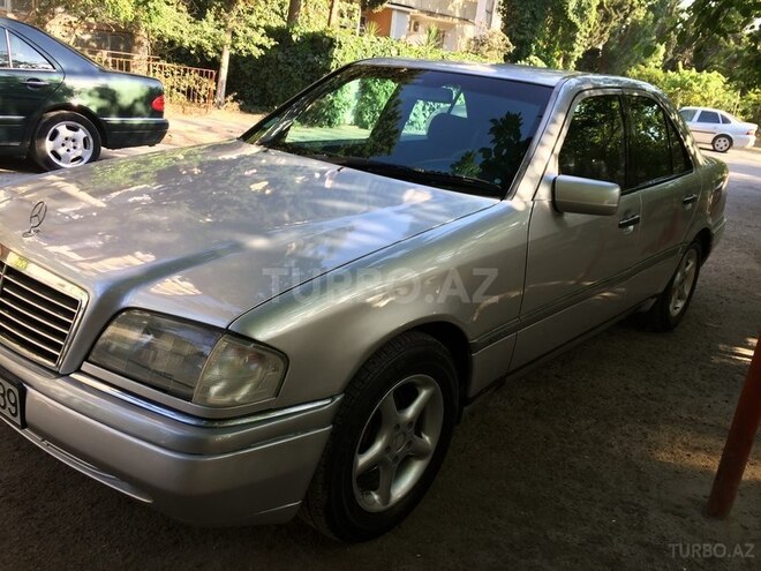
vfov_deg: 48.2
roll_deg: -7.0
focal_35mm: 29
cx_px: 380
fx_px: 638
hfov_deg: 61.7
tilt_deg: -16.6
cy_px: 286
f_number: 2.2
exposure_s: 1/152
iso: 32
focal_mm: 4.15
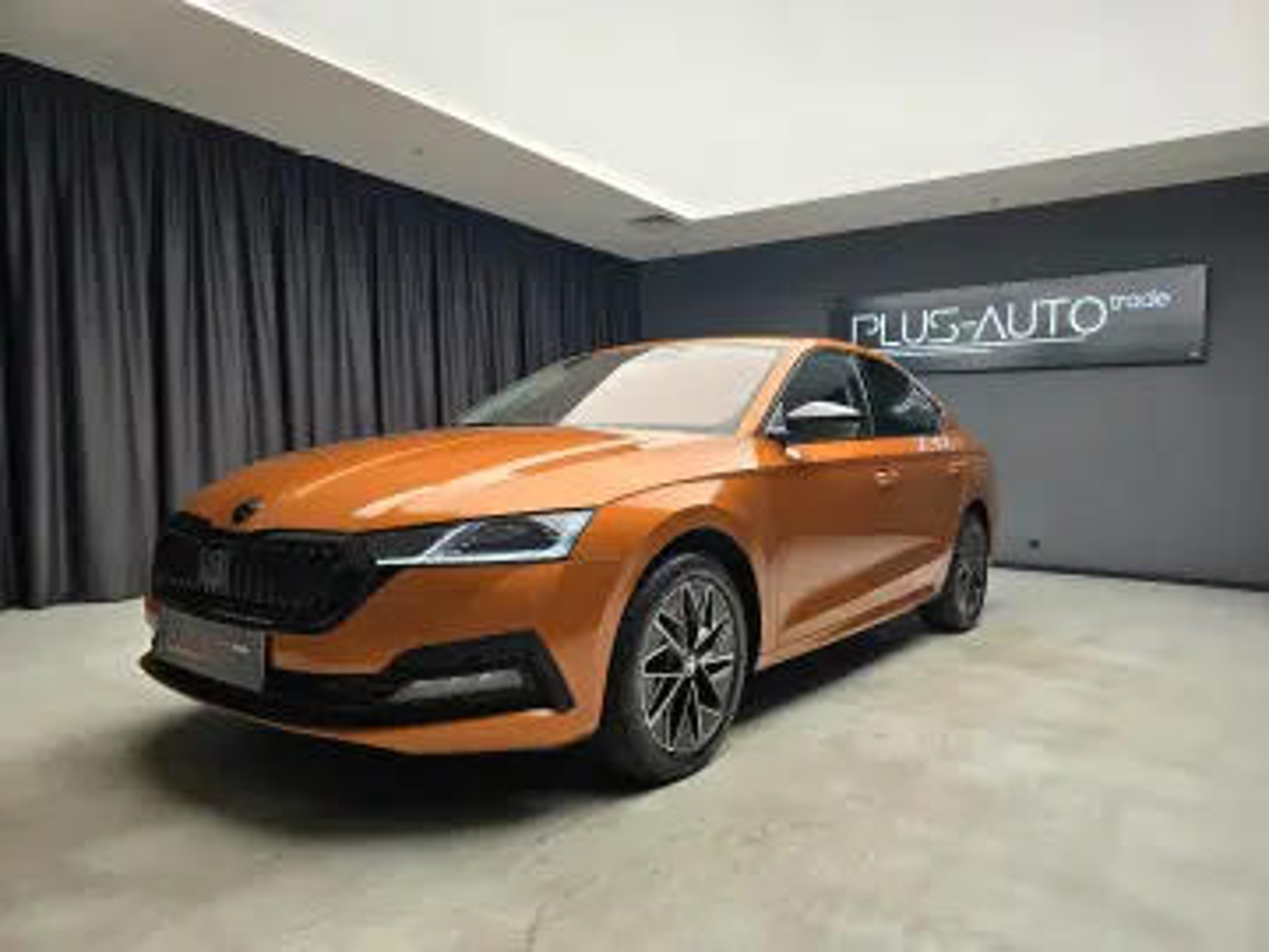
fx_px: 843
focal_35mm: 23
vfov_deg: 58.9
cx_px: 634
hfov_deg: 73.9
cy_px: 476
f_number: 1.7
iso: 20
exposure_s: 1/54.1
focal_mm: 6.3
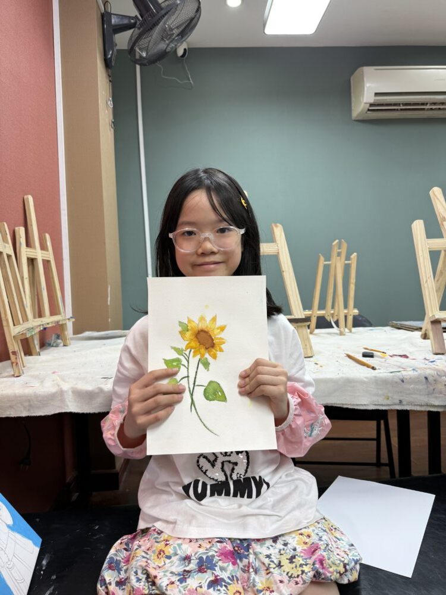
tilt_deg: -0.8
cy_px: 298
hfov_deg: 56.8
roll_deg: +1.9
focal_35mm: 24
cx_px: 223
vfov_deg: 71.6
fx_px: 412
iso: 80
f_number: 1.78
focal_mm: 6.76
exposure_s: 1/100
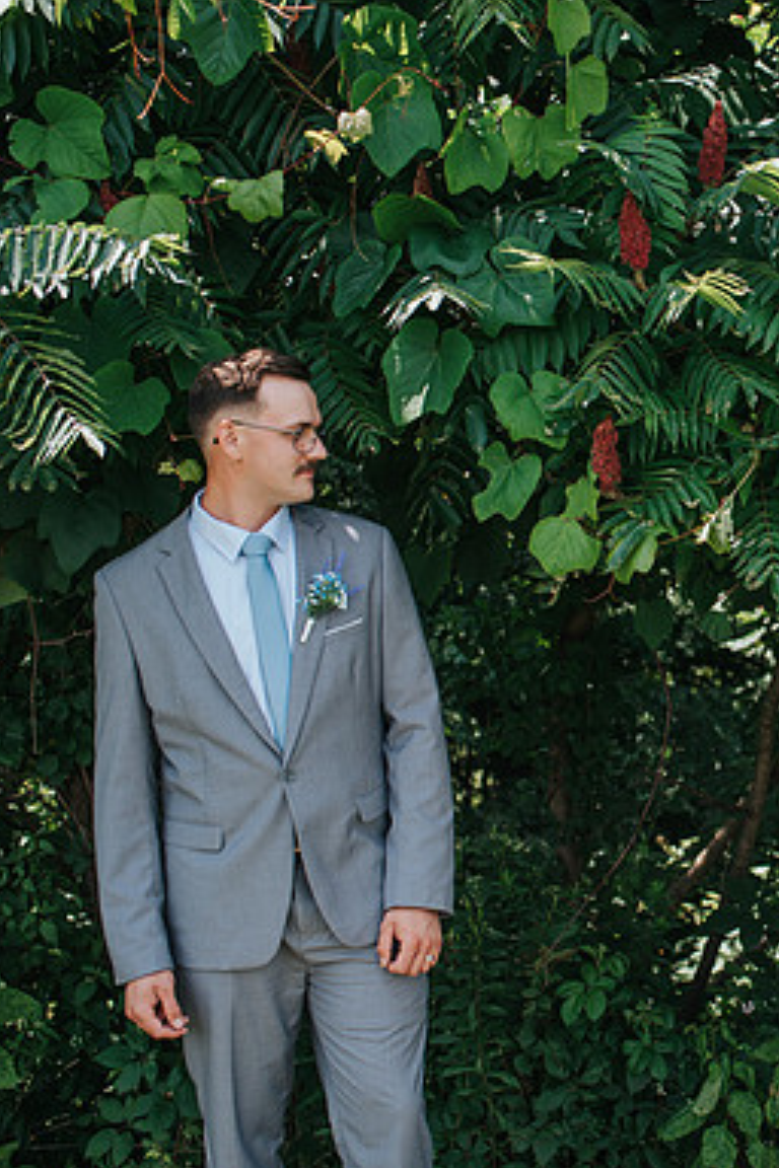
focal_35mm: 55
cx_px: 773
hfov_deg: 23.6
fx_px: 1785
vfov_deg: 36.2
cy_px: 600
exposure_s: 1/500
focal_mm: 35
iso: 110
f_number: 2.8
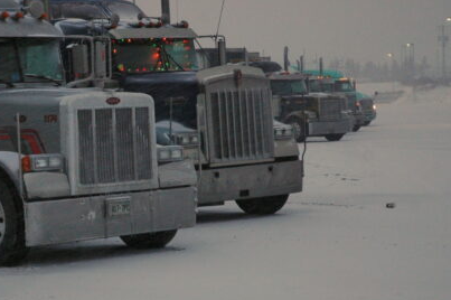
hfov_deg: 16.8
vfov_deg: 11.2
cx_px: 160
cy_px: 153
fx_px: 1527
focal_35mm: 122
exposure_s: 1/50
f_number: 4.5
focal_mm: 52
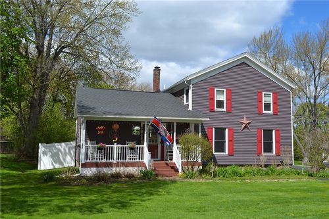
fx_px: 301
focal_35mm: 33
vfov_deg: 39.9
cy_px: 110
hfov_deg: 57.2
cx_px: 164
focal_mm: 22
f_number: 8
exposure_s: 1/250
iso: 100
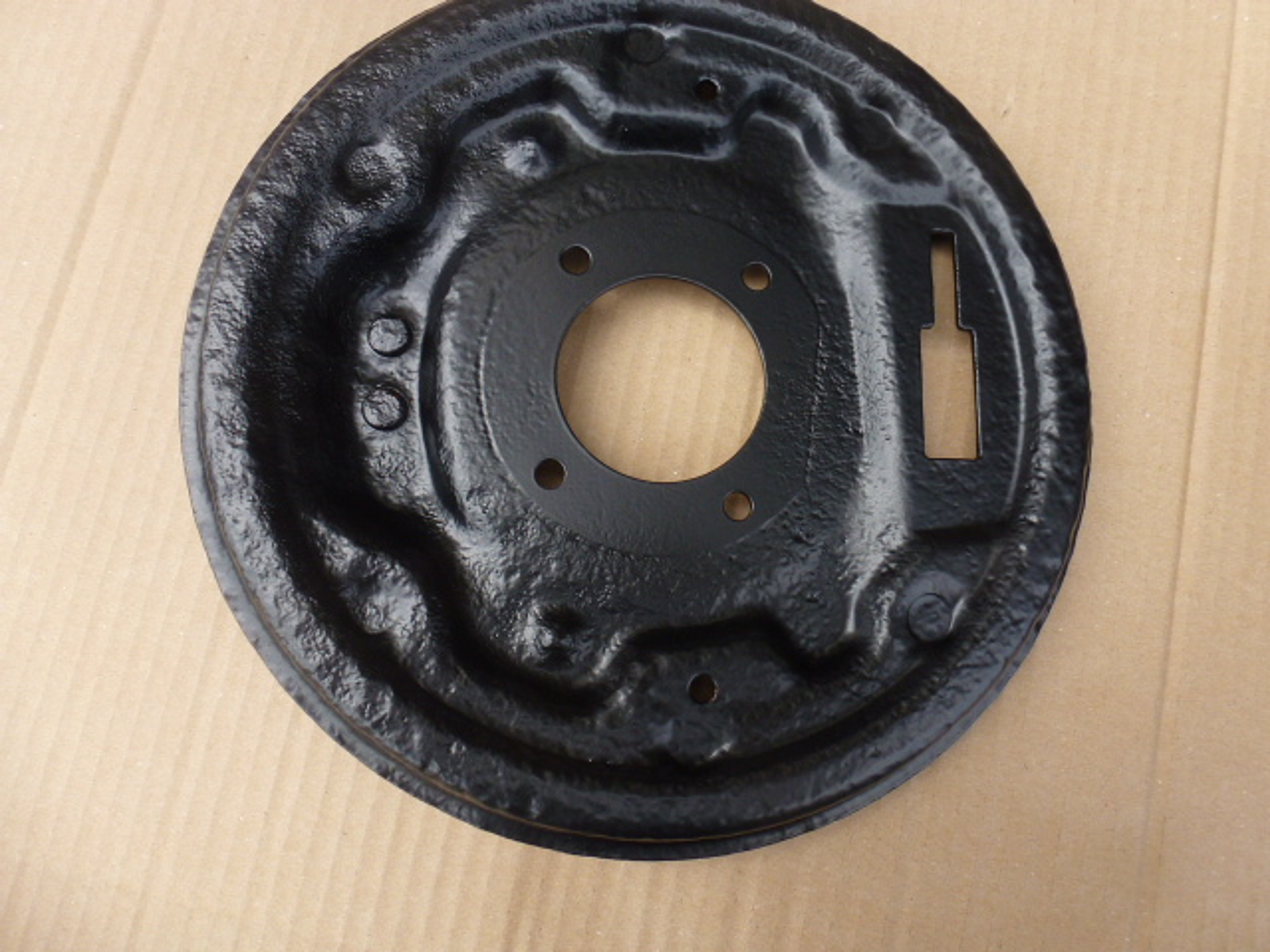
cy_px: 476
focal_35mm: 24
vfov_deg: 56.8
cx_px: 635
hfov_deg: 71.6
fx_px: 881
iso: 100
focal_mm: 4.3
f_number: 4
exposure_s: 1/200
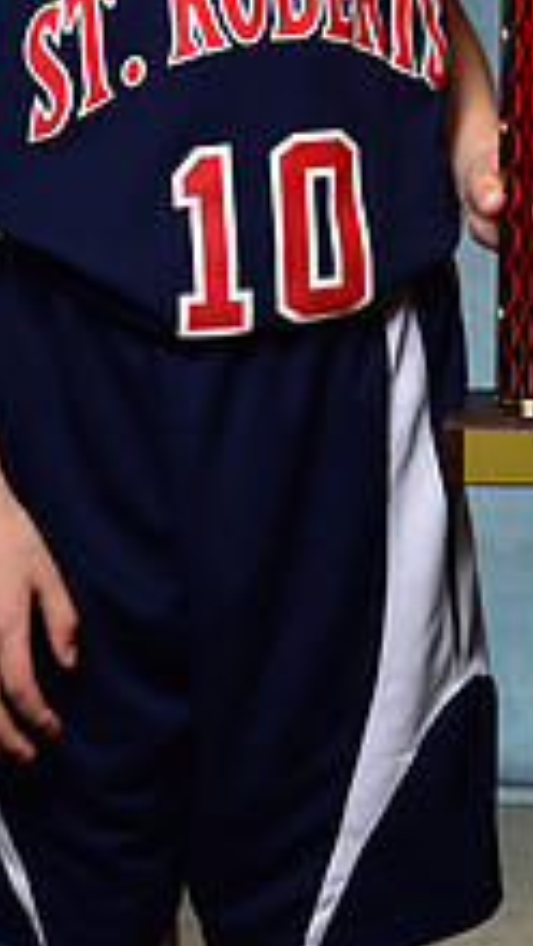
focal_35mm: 193
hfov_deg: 6.3
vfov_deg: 10.9
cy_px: -280
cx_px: 539
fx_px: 4842
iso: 100
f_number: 5
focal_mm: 70
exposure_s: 1/200
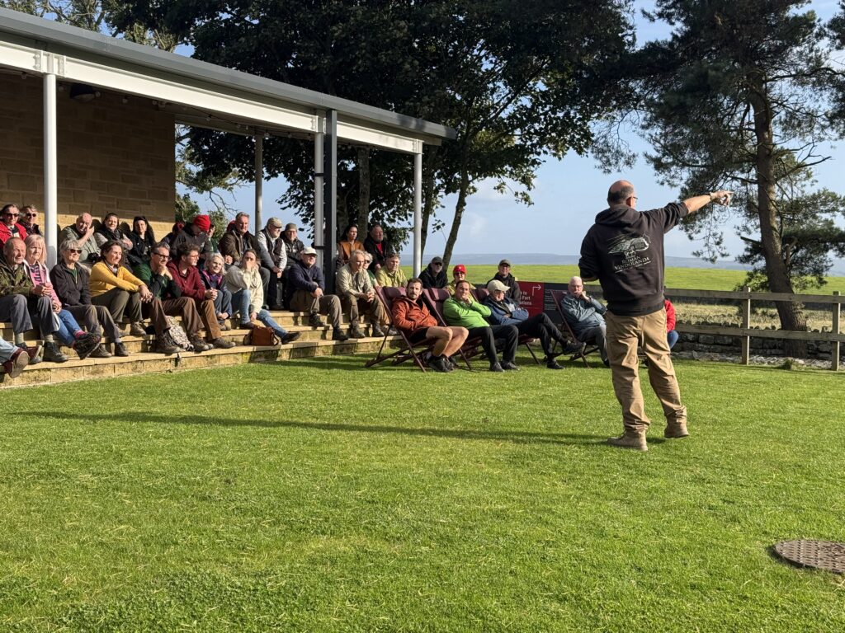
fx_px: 1172
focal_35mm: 48
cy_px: 316
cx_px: 422
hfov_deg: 39.7
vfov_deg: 30.3
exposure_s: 1/2342
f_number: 1.78
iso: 64
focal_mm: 6.76
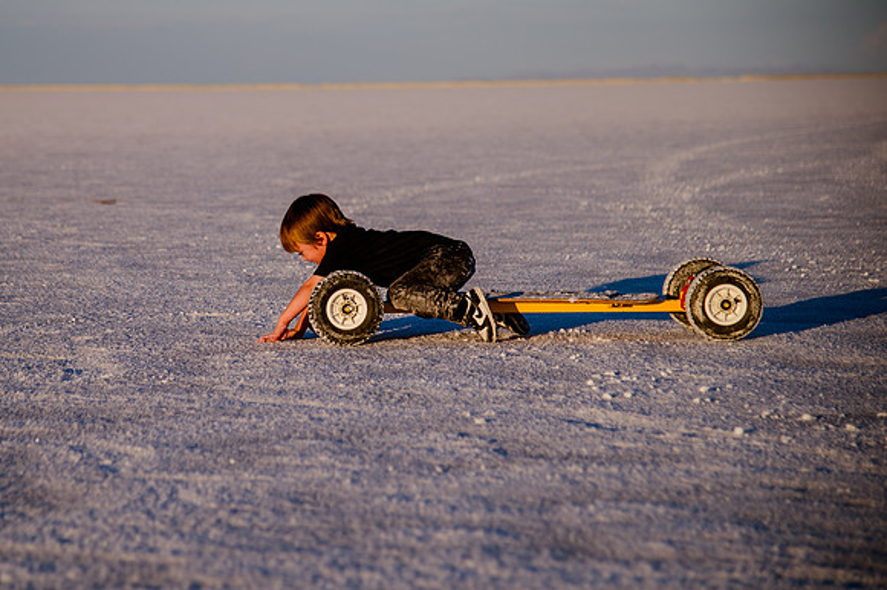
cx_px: 316
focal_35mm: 126
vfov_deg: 10.9
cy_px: 261
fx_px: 3106
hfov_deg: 16.2
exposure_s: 1/2000
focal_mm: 98
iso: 200
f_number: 4
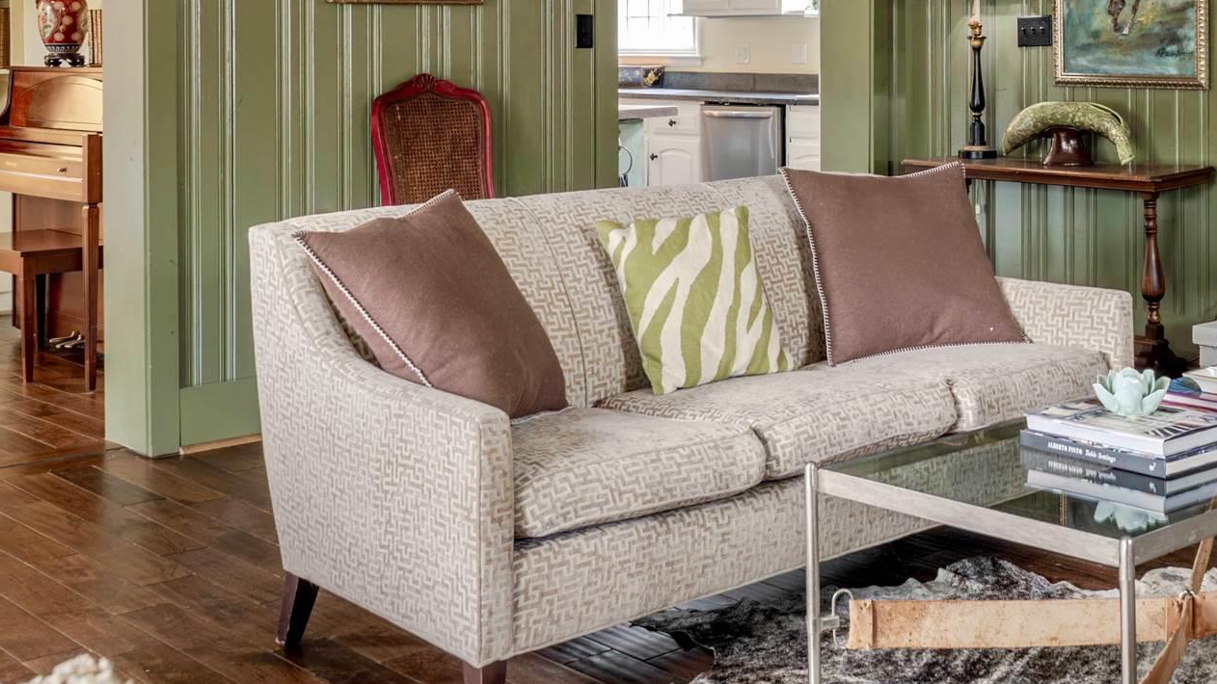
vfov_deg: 22.0
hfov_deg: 38.6
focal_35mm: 53
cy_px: 77
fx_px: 1720
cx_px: 805
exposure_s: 1/2.5
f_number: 8
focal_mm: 20.9
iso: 2000
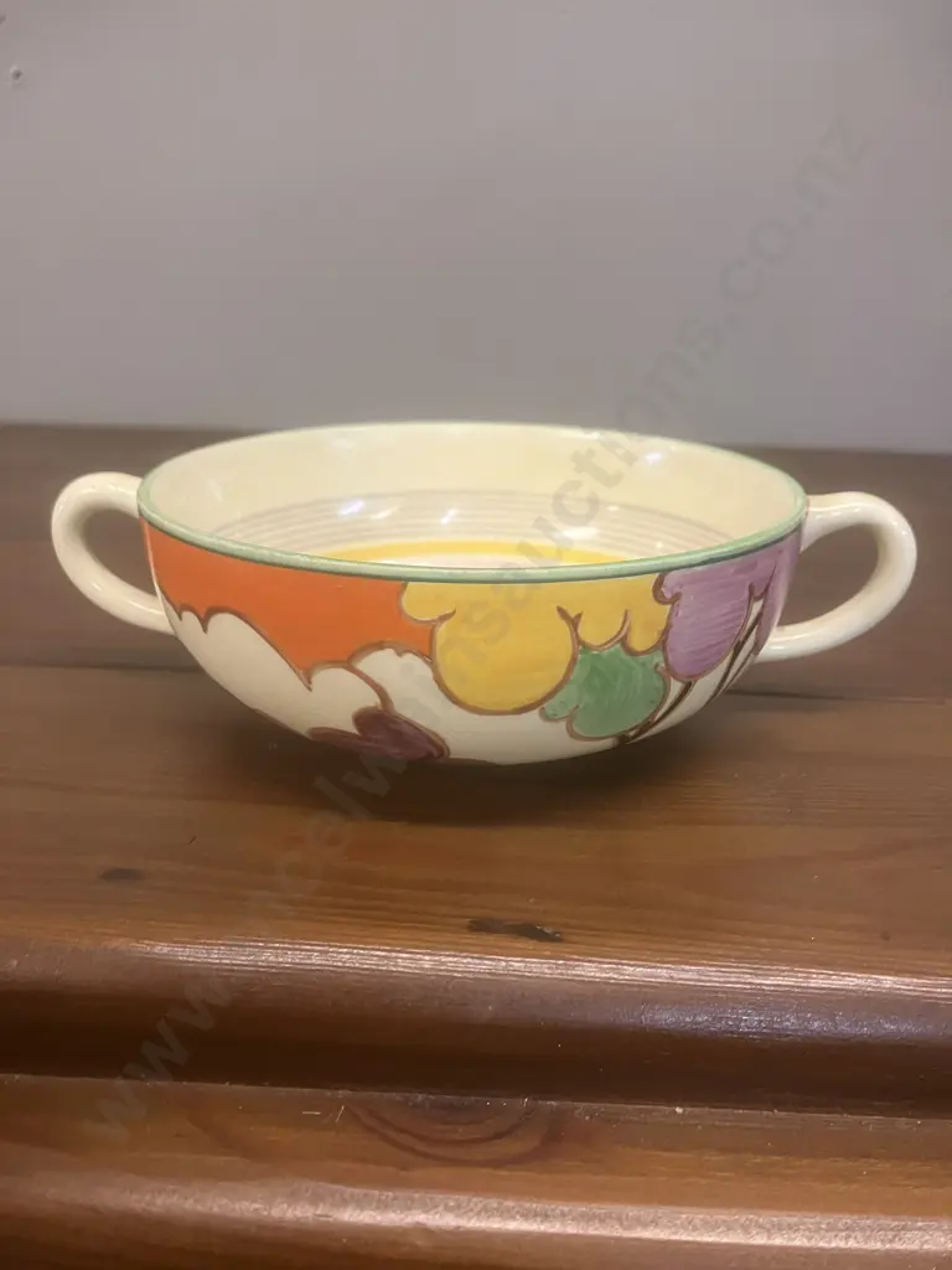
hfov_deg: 49.7
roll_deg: -0.7
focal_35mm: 28
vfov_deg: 63.4
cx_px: 476
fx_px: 1027
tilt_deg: -19.8
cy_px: 635
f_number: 1.8
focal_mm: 3.99
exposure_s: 1/50
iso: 200
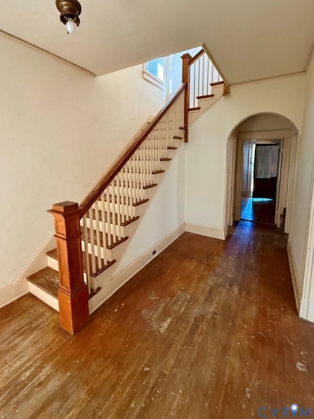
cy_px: 182
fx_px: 194
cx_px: 151
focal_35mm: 16
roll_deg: +0.0
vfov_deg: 94.0
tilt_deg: -7.3
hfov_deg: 78.1
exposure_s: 1/84
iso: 400
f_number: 2.2
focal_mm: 2.22
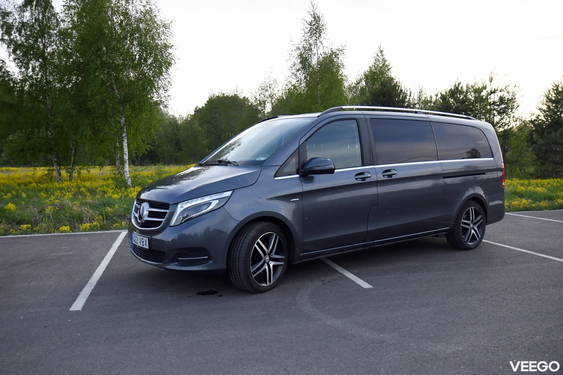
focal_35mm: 30
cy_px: 188
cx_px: 282
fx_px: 469
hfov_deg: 62.0
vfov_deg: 43.6
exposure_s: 1/6400
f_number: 2.8
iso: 1000
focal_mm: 20
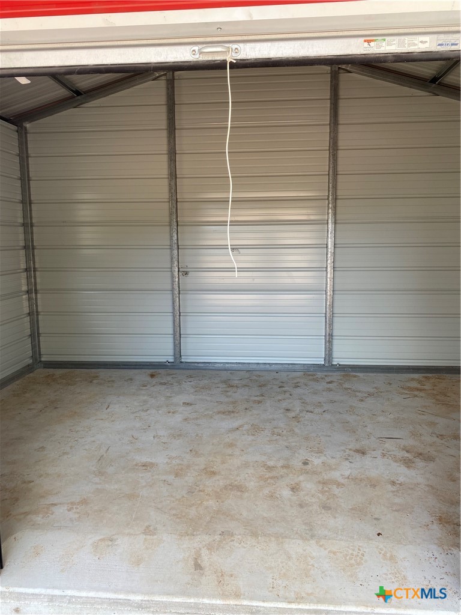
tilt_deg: -5.4
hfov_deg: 53.1
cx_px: 230
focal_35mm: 26
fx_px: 462
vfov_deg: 67.3
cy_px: 308
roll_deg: +0.4
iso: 32
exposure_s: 1/195
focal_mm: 4.25
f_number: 1.8
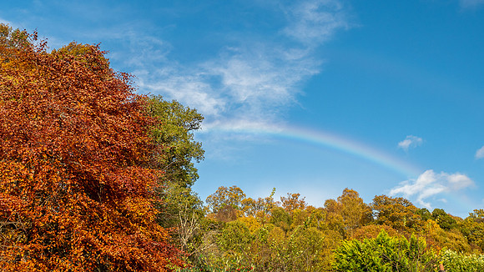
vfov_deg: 35.6
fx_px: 419
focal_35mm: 33
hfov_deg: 60.0
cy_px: 91
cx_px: 242
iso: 200
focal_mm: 15
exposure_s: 1/160
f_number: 7.1
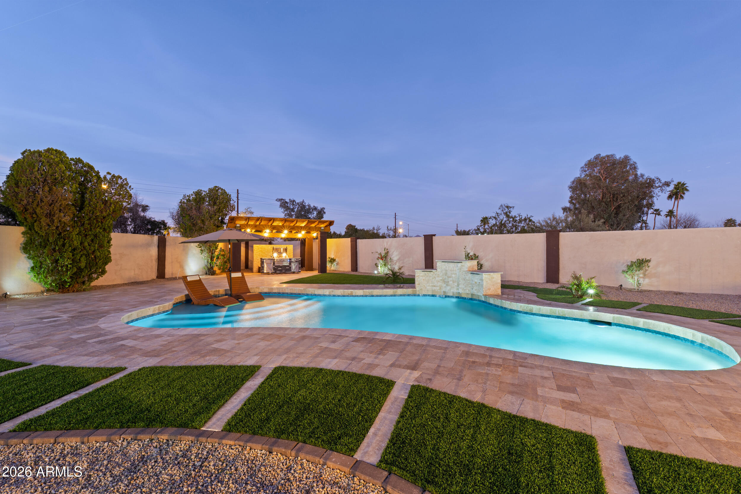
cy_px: 247
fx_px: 309
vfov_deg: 77.3
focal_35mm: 15
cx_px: 370
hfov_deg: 100.4
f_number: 9
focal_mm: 10
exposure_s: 30
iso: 250
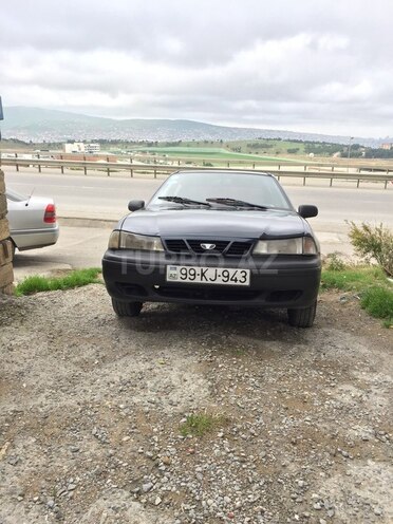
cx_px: 196
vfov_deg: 61.7
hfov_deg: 48.2
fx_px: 439
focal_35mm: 29
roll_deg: -0.2
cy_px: 262
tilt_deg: -15.4
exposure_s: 1/302
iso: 32
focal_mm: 4.15
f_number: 2.2
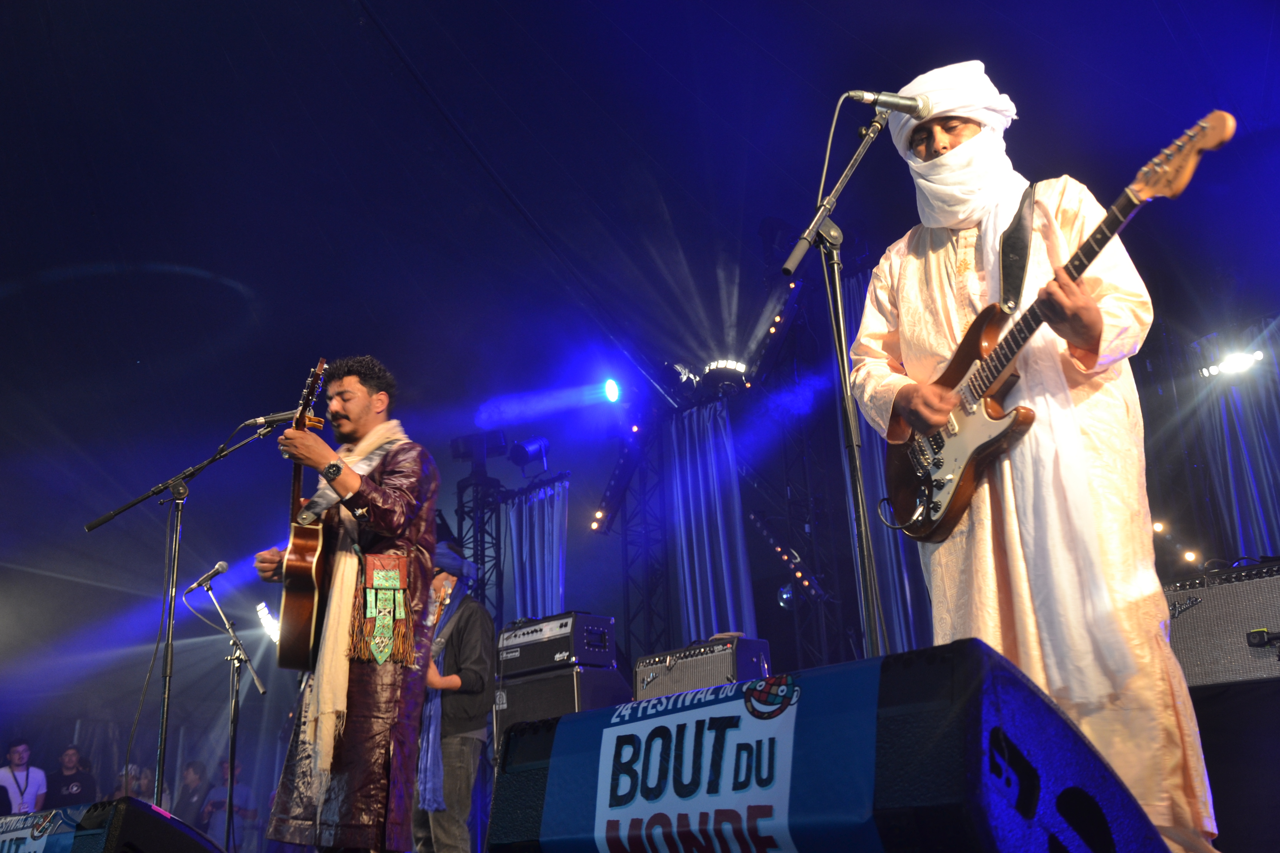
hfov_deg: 51.3
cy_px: 426
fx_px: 1333
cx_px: 640
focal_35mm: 38
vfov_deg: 35.5
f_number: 4
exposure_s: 1/20
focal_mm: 25
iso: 400
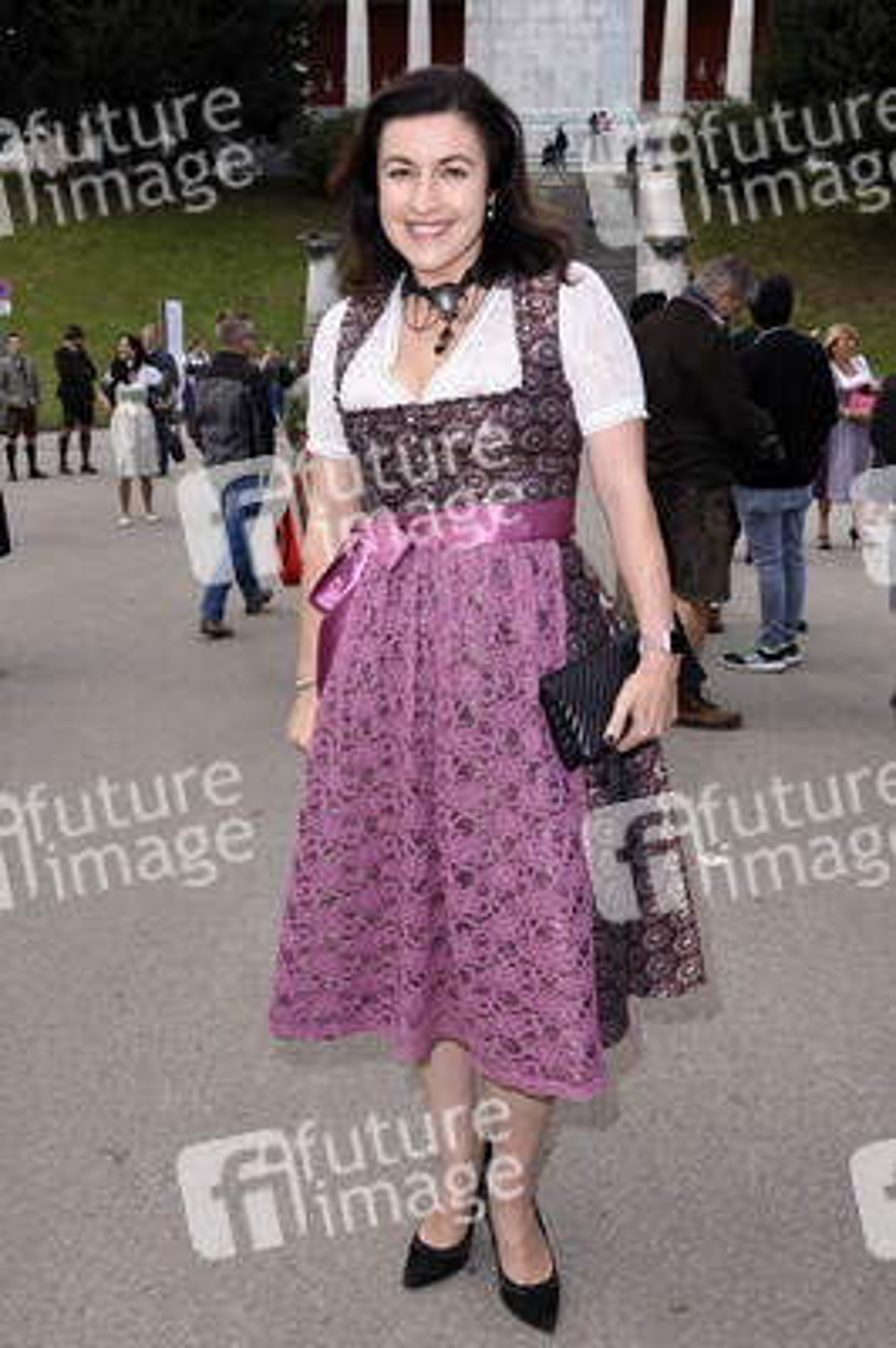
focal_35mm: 36
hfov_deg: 36.8
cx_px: 448
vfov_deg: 53.2
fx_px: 1346
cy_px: 674
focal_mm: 24
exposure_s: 1/160
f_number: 9
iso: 250
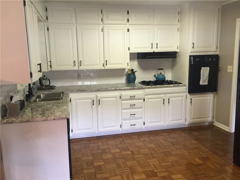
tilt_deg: -10.0
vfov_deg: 48.2
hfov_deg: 61.7
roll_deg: +0.9
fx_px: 201
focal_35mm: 29
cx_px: 120
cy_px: 90
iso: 80
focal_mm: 4.15
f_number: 2.2
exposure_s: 1/17
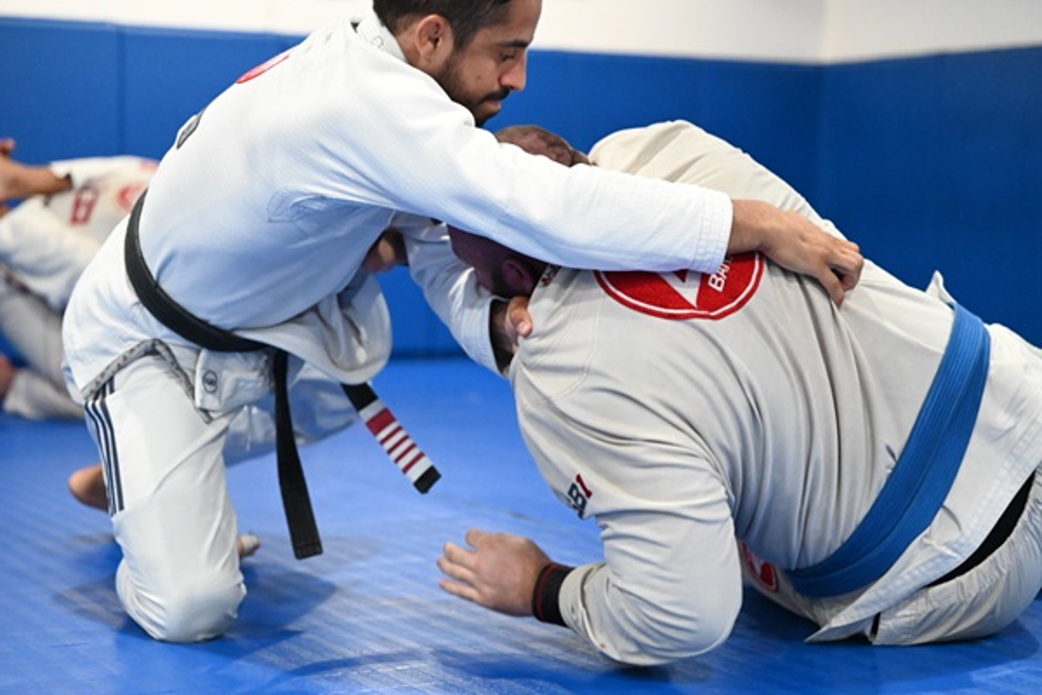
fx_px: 2026
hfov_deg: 28.8
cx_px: 521
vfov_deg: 19.5
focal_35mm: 70
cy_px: 348
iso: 12800
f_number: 2.8
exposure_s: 1/640
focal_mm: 70
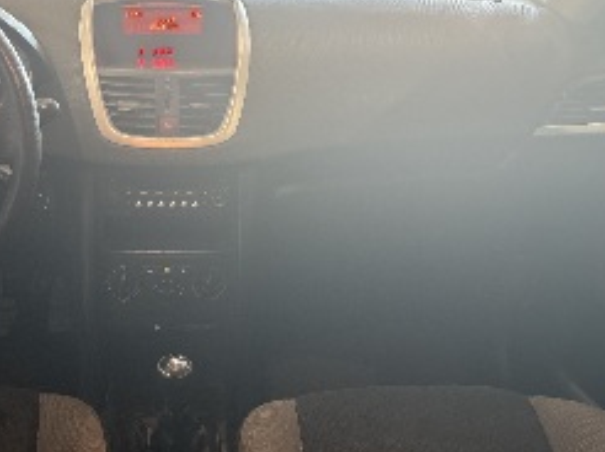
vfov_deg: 32.6
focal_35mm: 44
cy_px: 290
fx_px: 768
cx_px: 170
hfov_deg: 42.0
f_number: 1.6
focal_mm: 5.96
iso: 500
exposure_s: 1/33
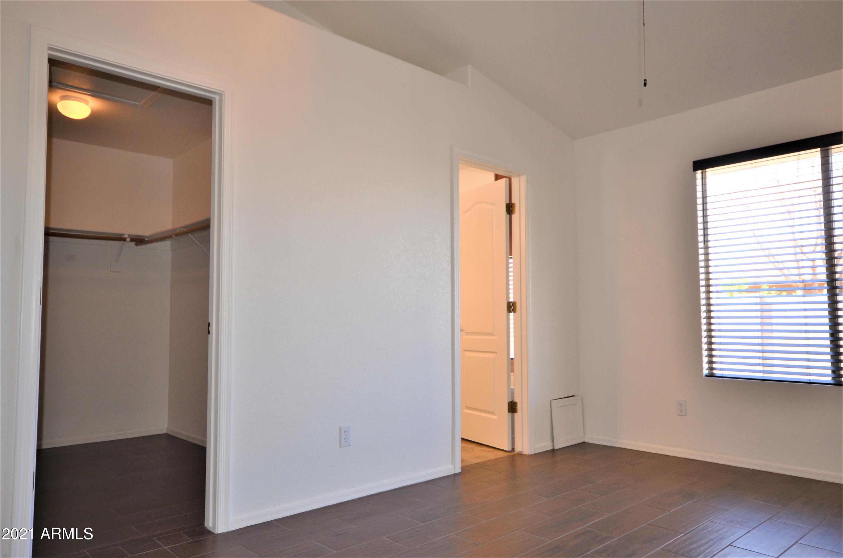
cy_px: 279
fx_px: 596
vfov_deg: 50.2
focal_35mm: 26
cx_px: 422
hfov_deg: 70.5
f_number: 5.3
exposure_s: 1/80
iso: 400
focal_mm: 17
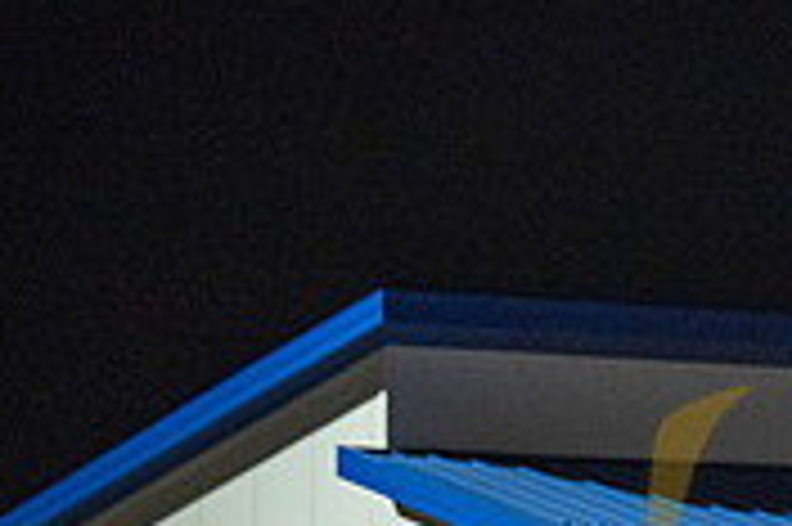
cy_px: 785
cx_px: 1022
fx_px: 5077
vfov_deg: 5.9
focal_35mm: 231
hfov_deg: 8.8
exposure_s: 1/1000
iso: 4000
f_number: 2.8
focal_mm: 70
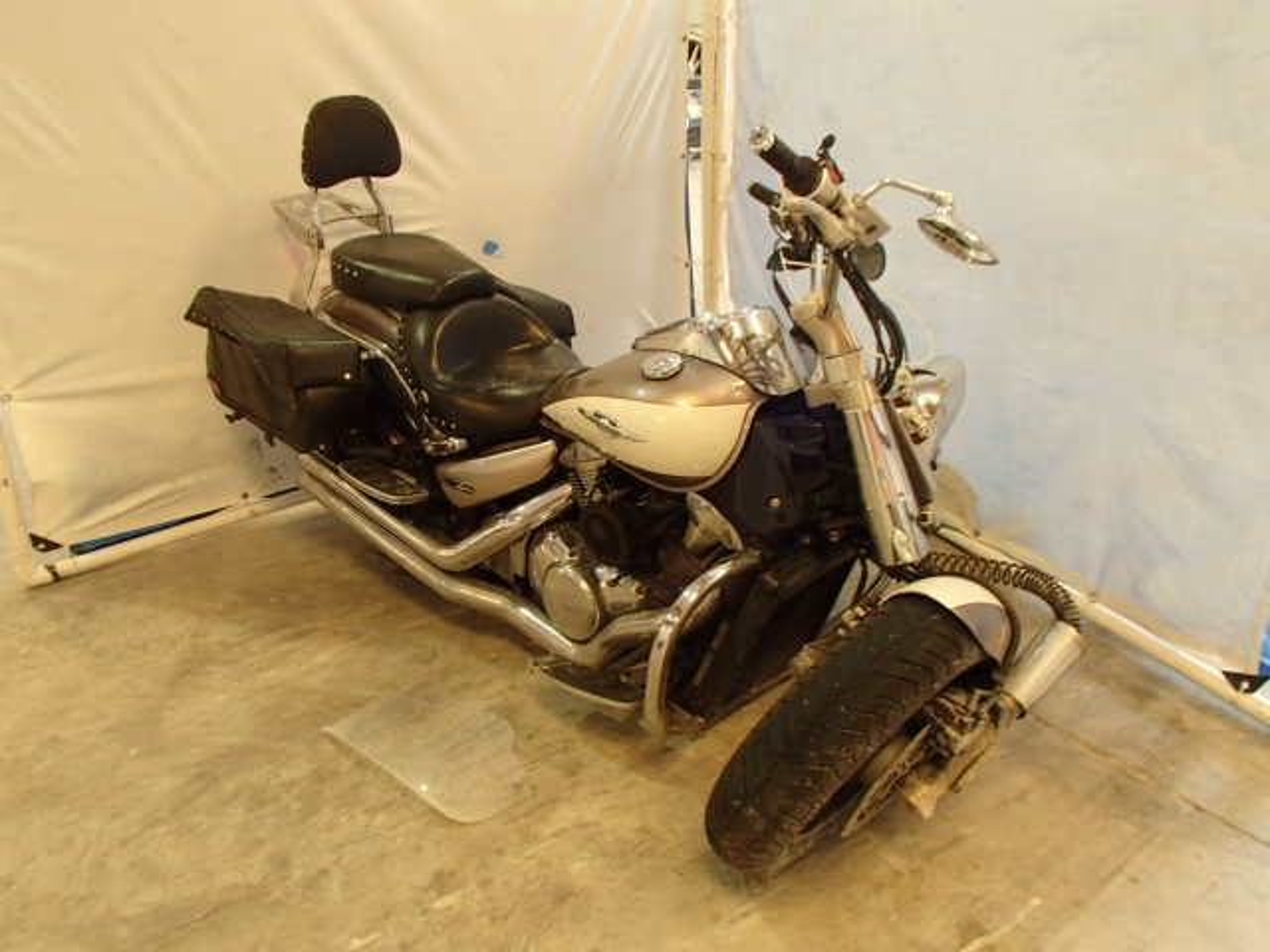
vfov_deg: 49.7
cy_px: 476
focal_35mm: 28
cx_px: 635
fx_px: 1027
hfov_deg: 63.4
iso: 320
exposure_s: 1/30
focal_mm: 5
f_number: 3.9
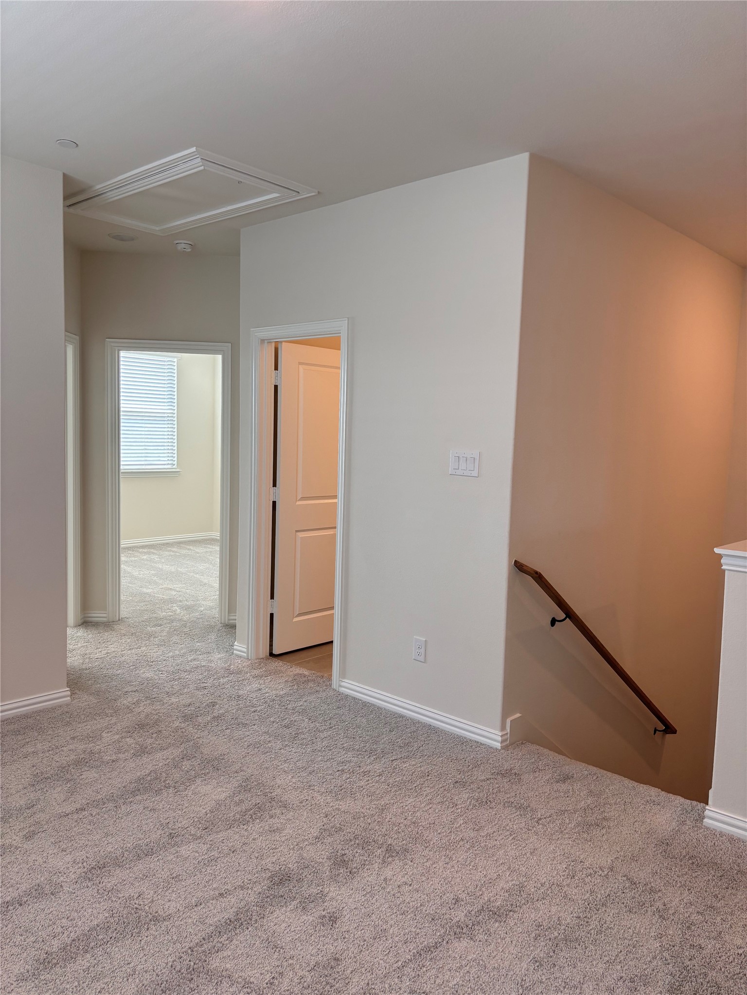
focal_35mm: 26
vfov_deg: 67.3
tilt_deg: -6.0
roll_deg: -2.5
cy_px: 498
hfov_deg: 53.1
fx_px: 748
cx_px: 374
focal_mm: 5.96
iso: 100
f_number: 1.6
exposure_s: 1/120
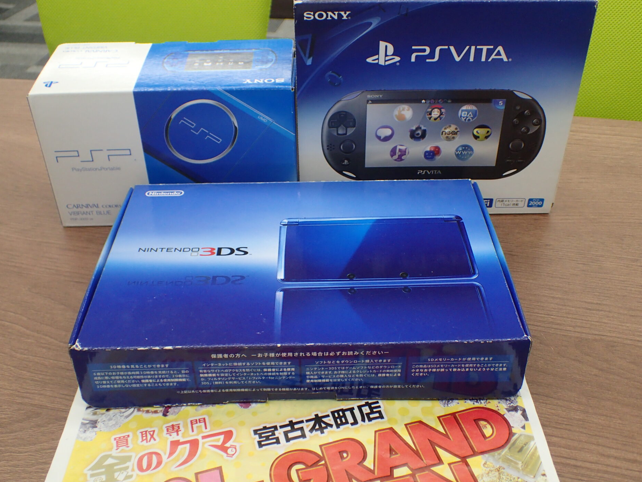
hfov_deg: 51.4
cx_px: 318
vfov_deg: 39.7
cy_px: 235
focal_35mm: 36
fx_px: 668
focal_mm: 6.42
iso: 320
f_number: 2.6
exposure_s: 1/125
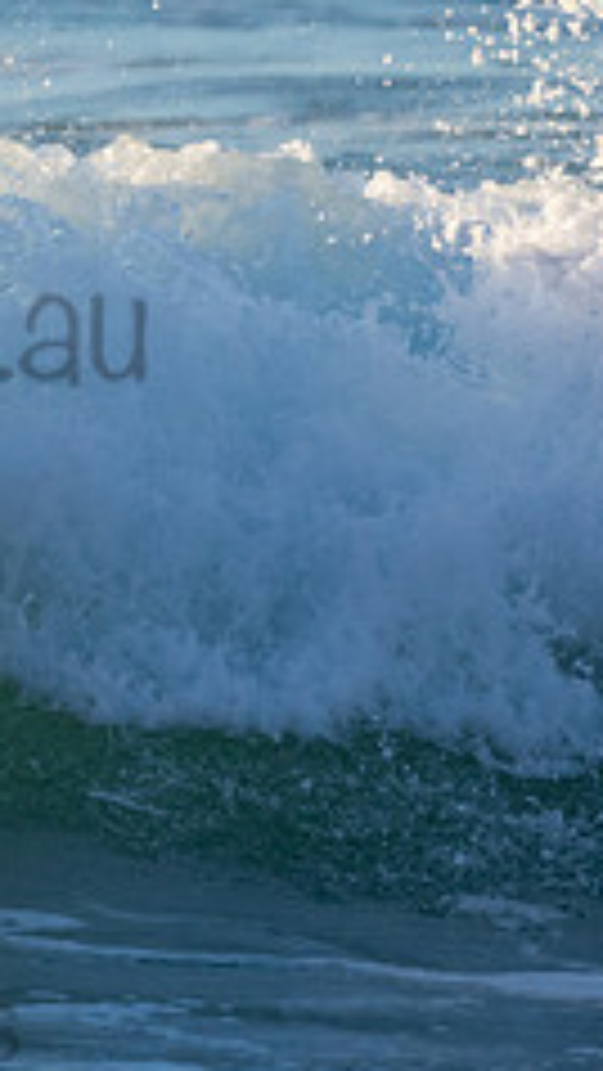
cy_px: 277
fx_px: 41386
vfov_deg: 1.5
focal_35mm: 1457
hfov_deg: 0.8
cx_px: -328
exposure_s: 1/1250
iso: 640
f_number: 5.6
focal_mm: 380
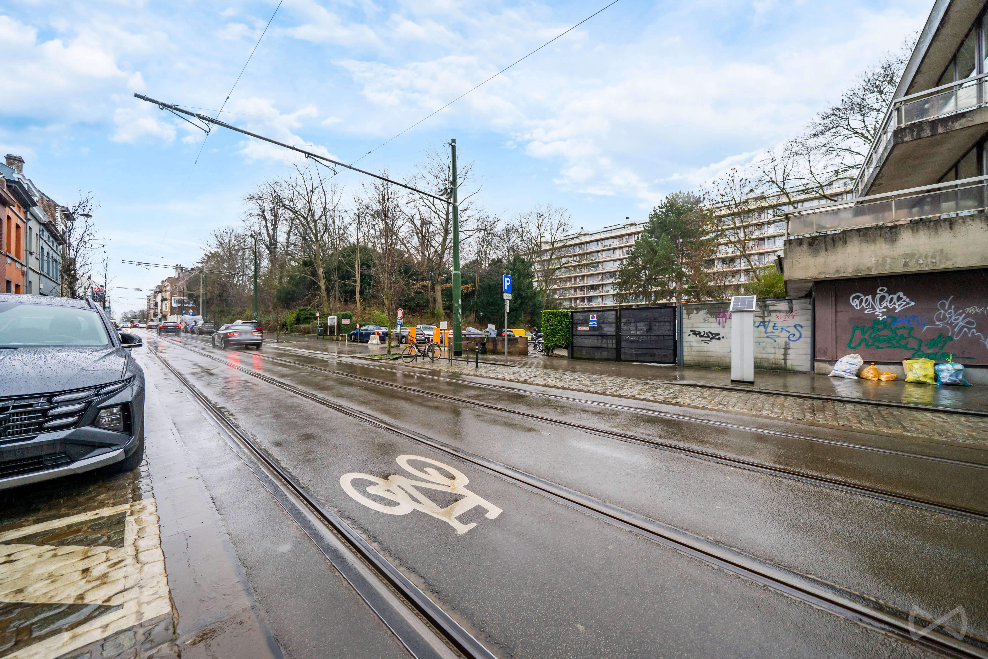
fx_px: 329
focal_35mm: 12
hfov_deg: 112.6
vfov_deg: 90.0
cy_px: 330
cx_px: 494
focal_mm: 12
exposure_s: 1/125
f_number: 4
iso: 500
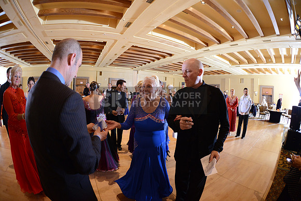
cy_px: 100
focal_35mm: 15
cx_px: 150
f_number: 3.5
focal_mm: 15
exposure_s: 1/250
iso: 2000
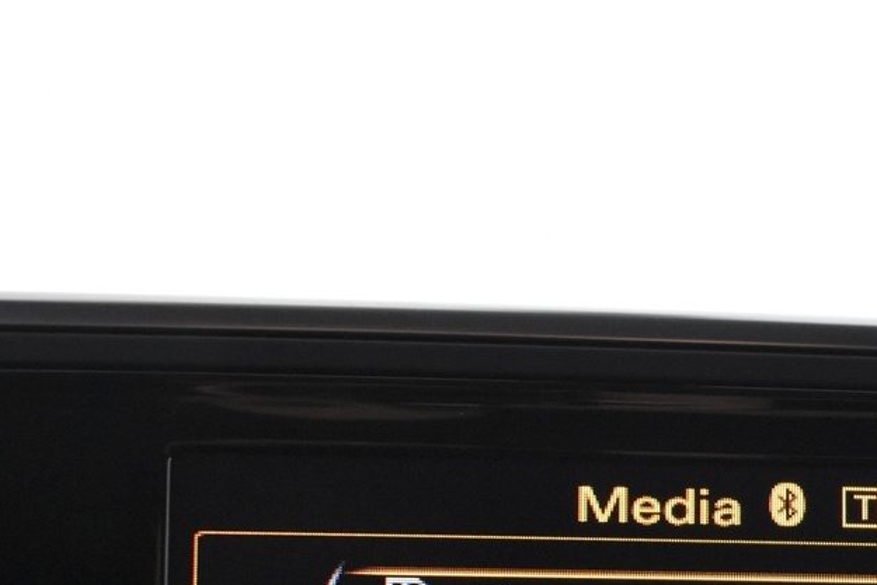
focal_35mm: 70
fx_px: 1706
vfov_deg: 18.5
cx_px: 638
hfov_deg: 28.5
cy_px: 687
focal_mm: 18
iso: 3200
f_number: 3.5
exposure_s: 1/60
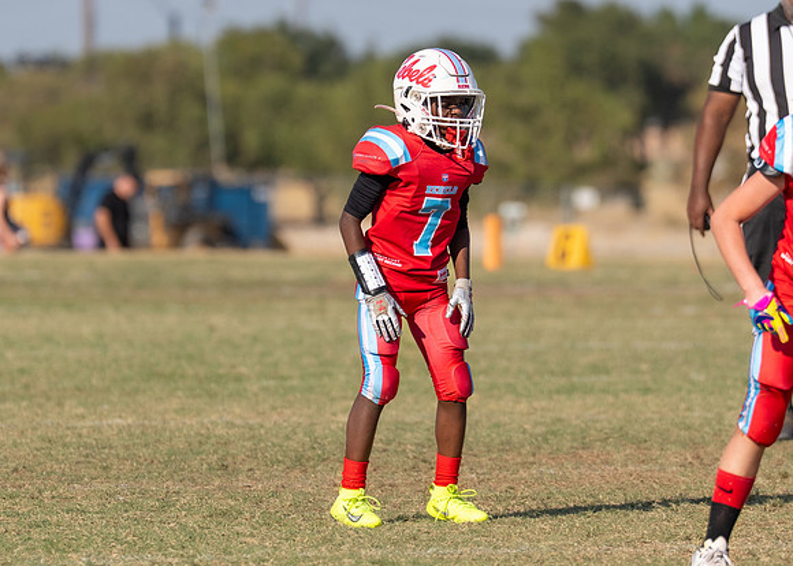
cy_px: 218
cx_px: 408
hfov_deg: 4.4
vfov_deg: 3.2
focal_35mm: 454
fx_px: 10233
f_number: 3.2
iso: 125
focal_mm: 200
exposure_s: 1/3200
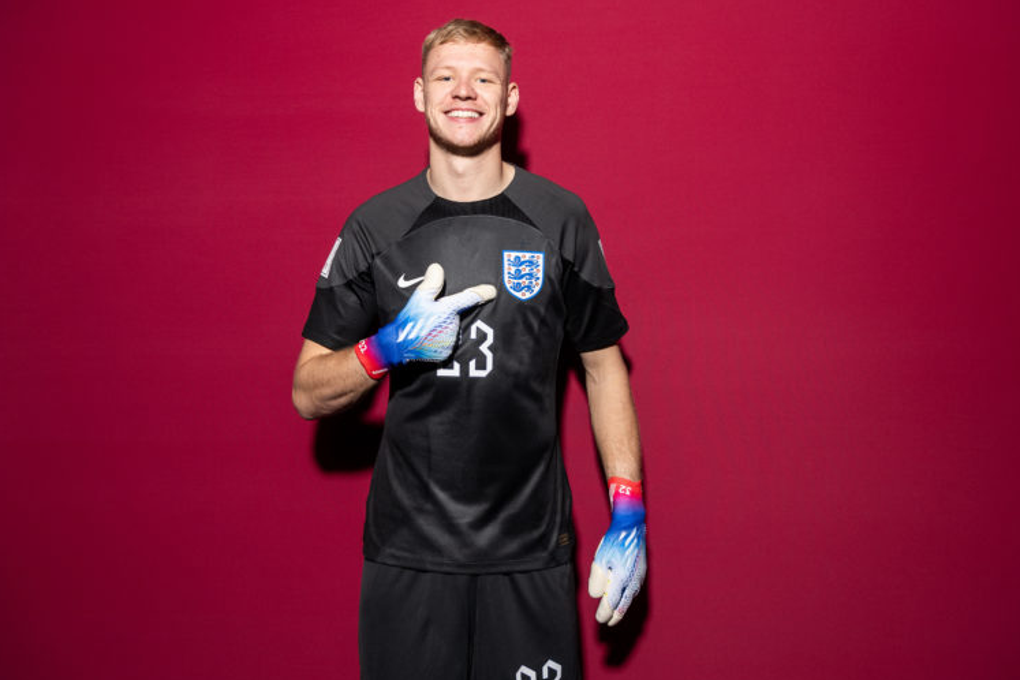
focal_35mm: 37
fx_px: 1048
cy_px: 337
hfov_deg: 51.9
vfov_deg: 35.9
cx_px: 509
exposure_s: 1/200
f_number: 5.6
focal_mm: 36
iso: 100
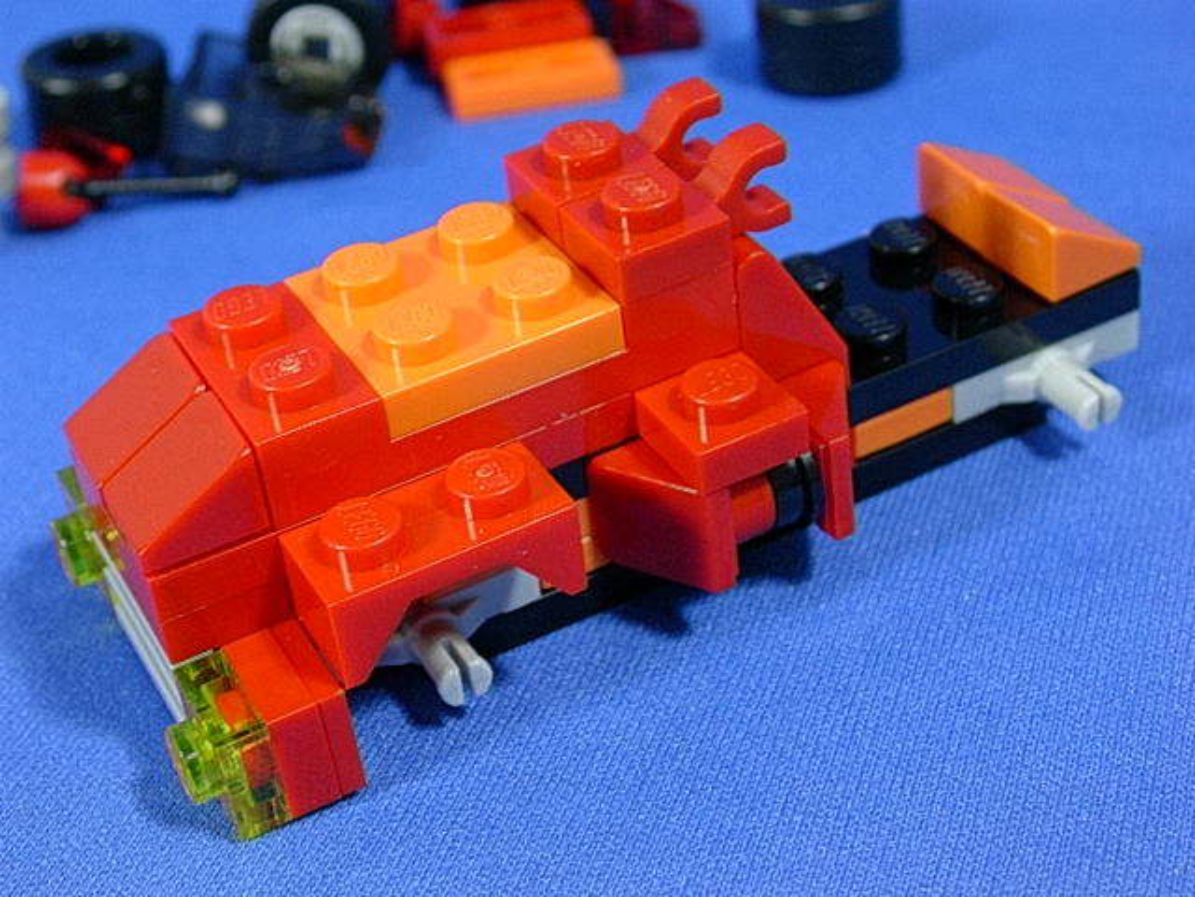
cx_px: 598
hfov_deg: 29.0
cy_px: 448
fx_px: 2313
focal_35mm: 67
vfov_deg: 21.9
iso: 70
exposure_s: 1/6.3
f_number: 3.6
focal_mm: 10.2
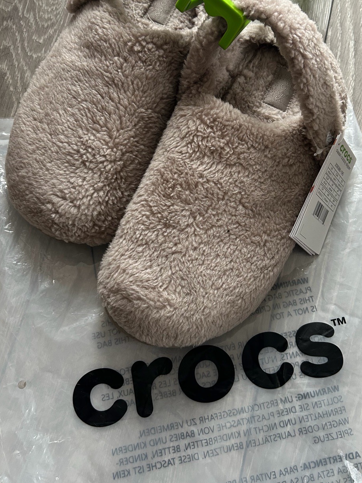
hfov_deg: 41.8
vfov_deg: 53.8
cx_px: 195
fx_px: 474
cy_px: 207
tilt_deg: -71.6
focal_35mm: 34
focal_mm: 5.7
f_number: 1.5
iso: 250
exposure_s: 1/60
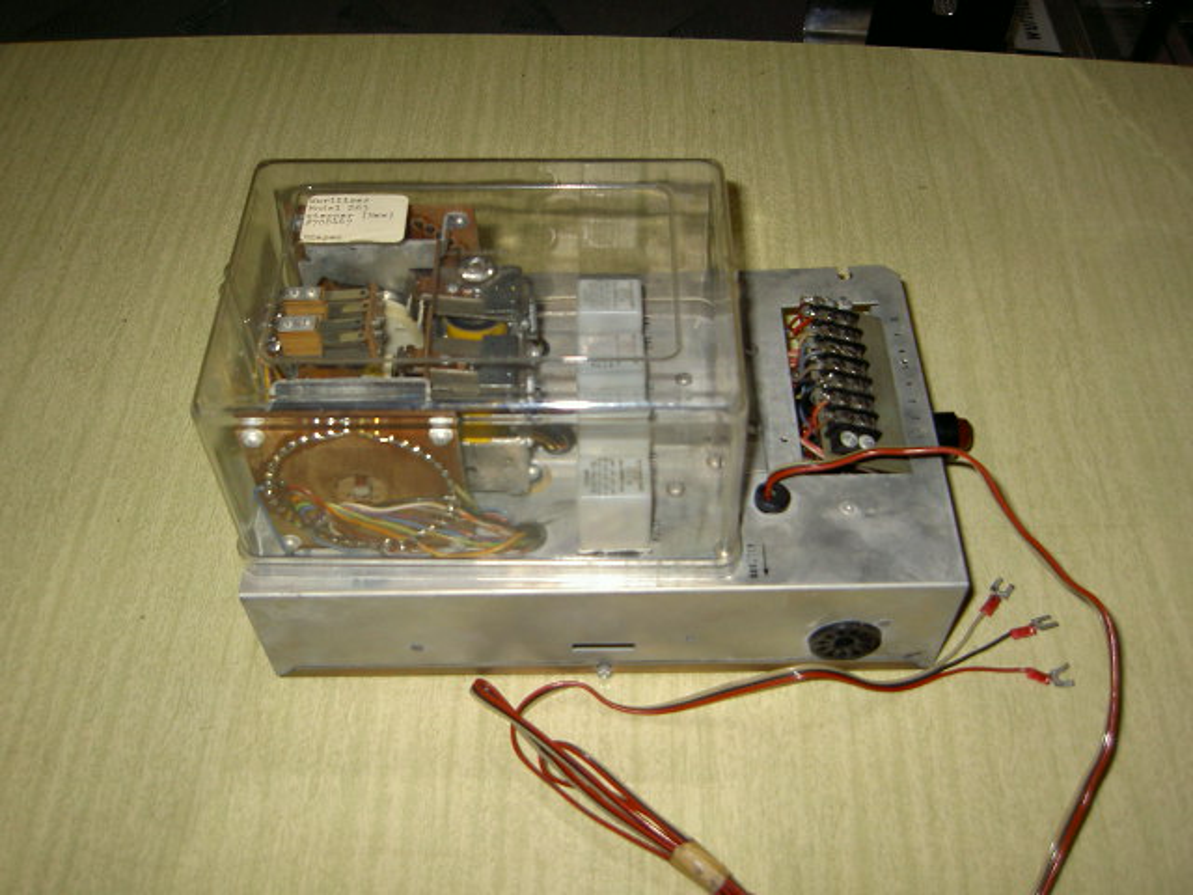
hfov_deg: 54.0
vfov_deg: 41.8
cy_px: 448
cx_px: 596
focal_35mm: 34
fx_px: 1172
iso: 50
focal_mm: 5.6
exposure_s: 1/60
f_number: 2.8
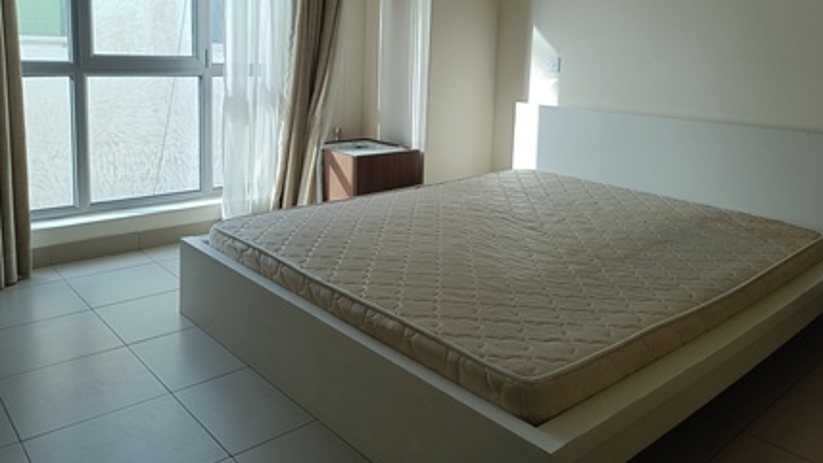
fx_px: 633
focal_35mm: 29
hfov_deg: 66.1
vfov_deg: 39.4
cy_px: 137
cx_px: 408
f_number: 1.7
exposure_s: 1/50
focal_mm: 4.7
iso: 293
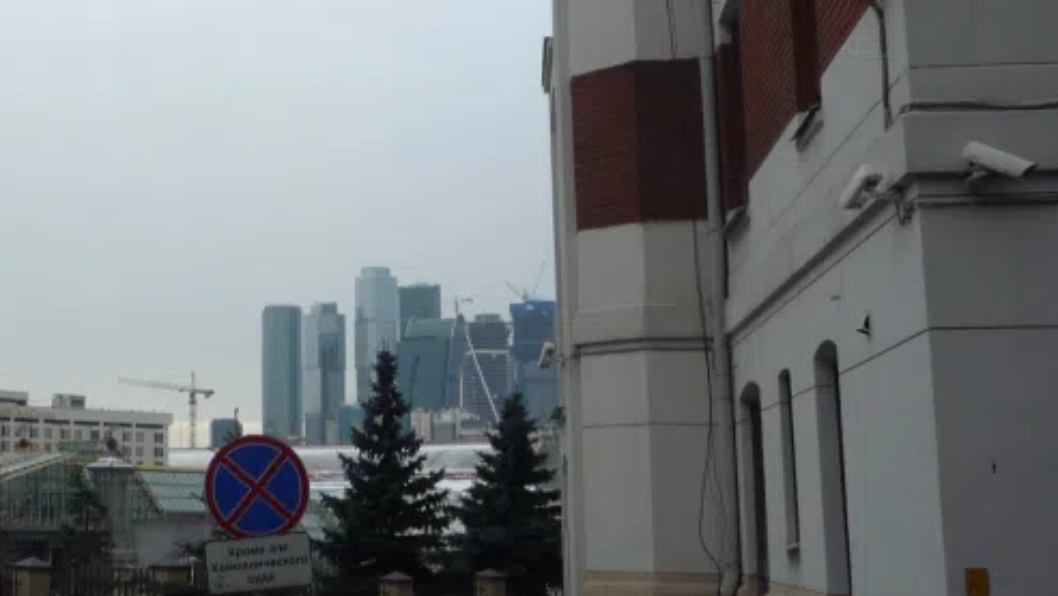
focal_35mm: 68
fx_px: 1908
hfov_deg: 29.6
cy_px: 95
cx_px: 84
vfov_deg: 17.6
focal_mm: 5.2
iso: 100
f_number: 4
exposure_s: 1/250
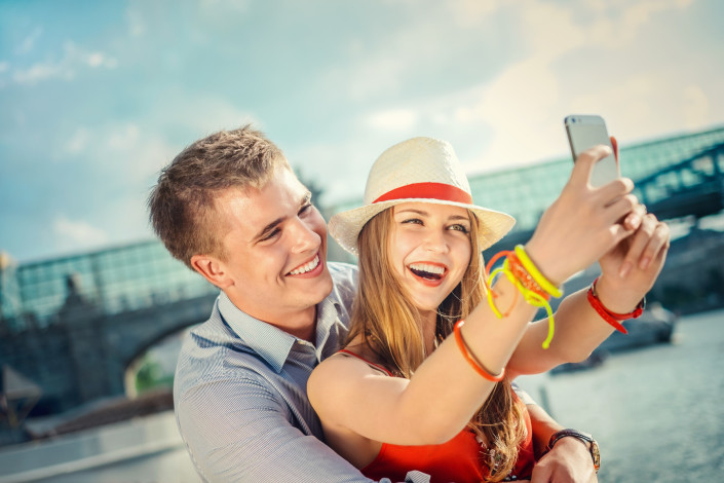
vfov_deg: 25.5
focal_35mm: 53
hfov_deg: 37.5
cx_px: 362
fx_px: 1066
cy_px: 242
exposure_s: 1/2000
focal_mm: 35
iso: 200
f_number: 2
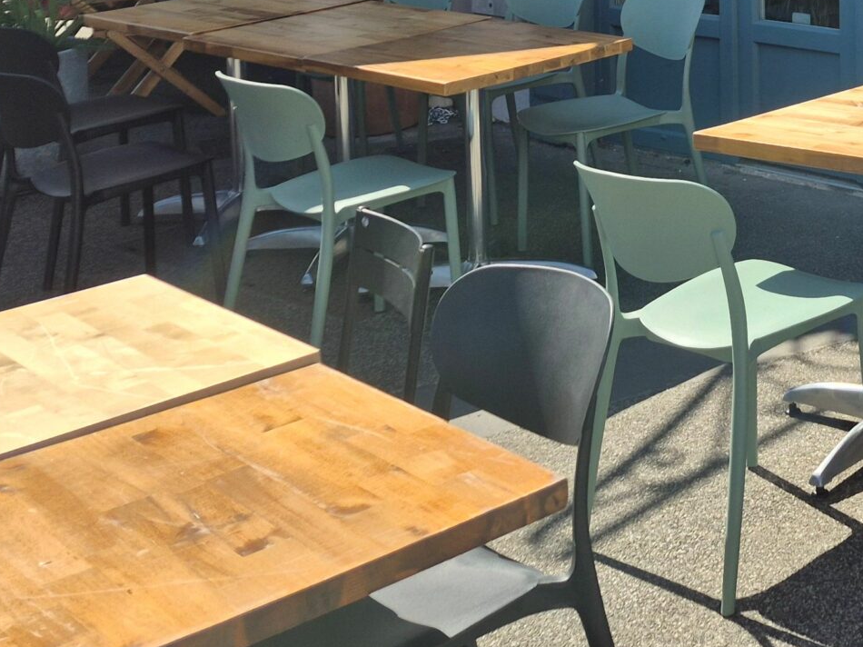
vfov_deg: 21.3
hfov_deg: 28.1
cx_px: 980
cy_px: -203
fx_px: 1545
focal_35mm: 62
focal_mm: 5.4
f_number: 1.8
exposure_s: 1/1552
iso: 25
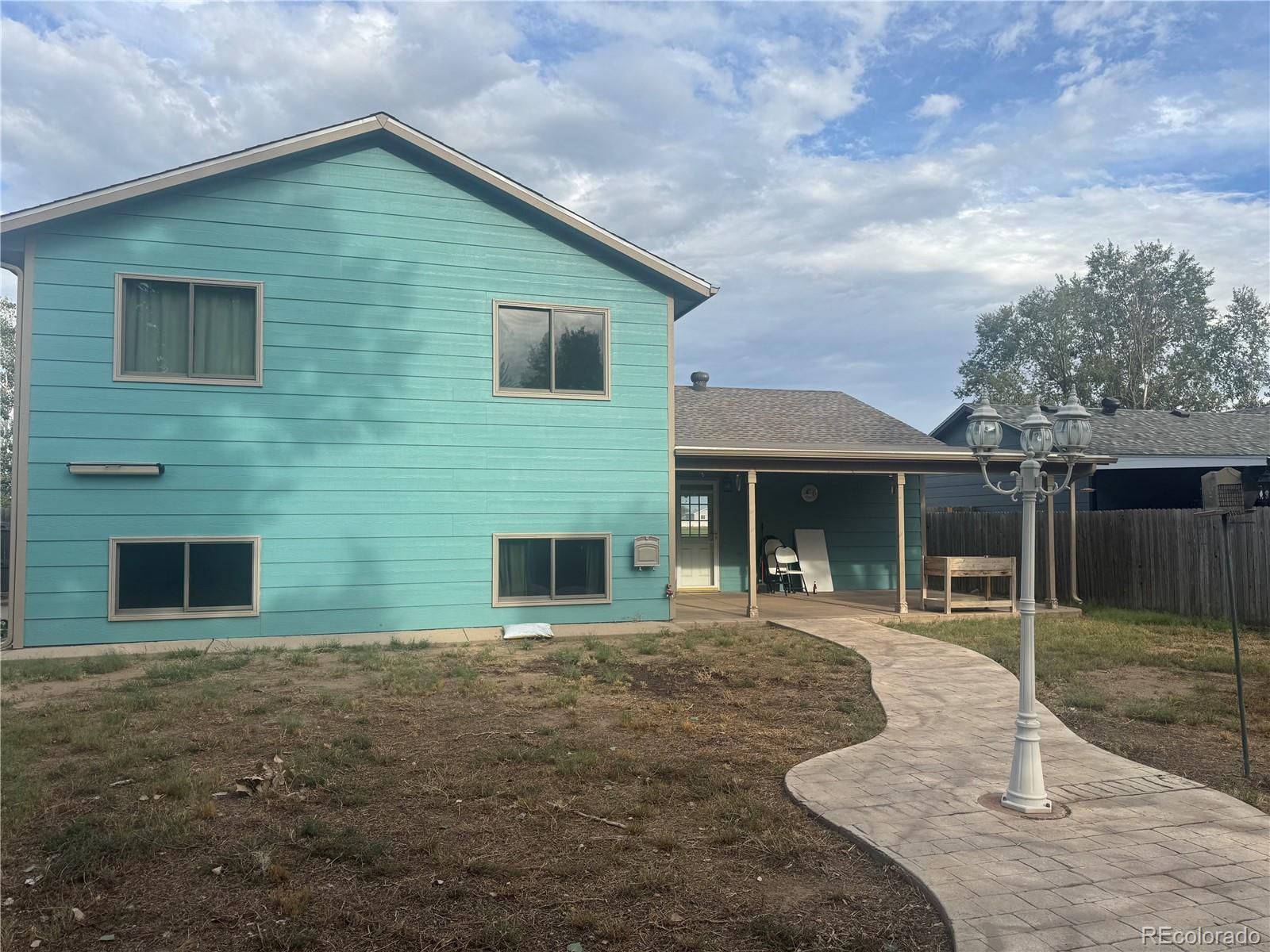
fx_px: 881
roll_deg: +0.2
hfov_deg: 71.6
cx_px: 635
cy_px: 476
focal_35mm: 24
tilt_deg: +3.5
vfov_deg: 56.8
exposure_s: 1/2174
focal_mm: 6.76
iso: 80
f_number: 1.78
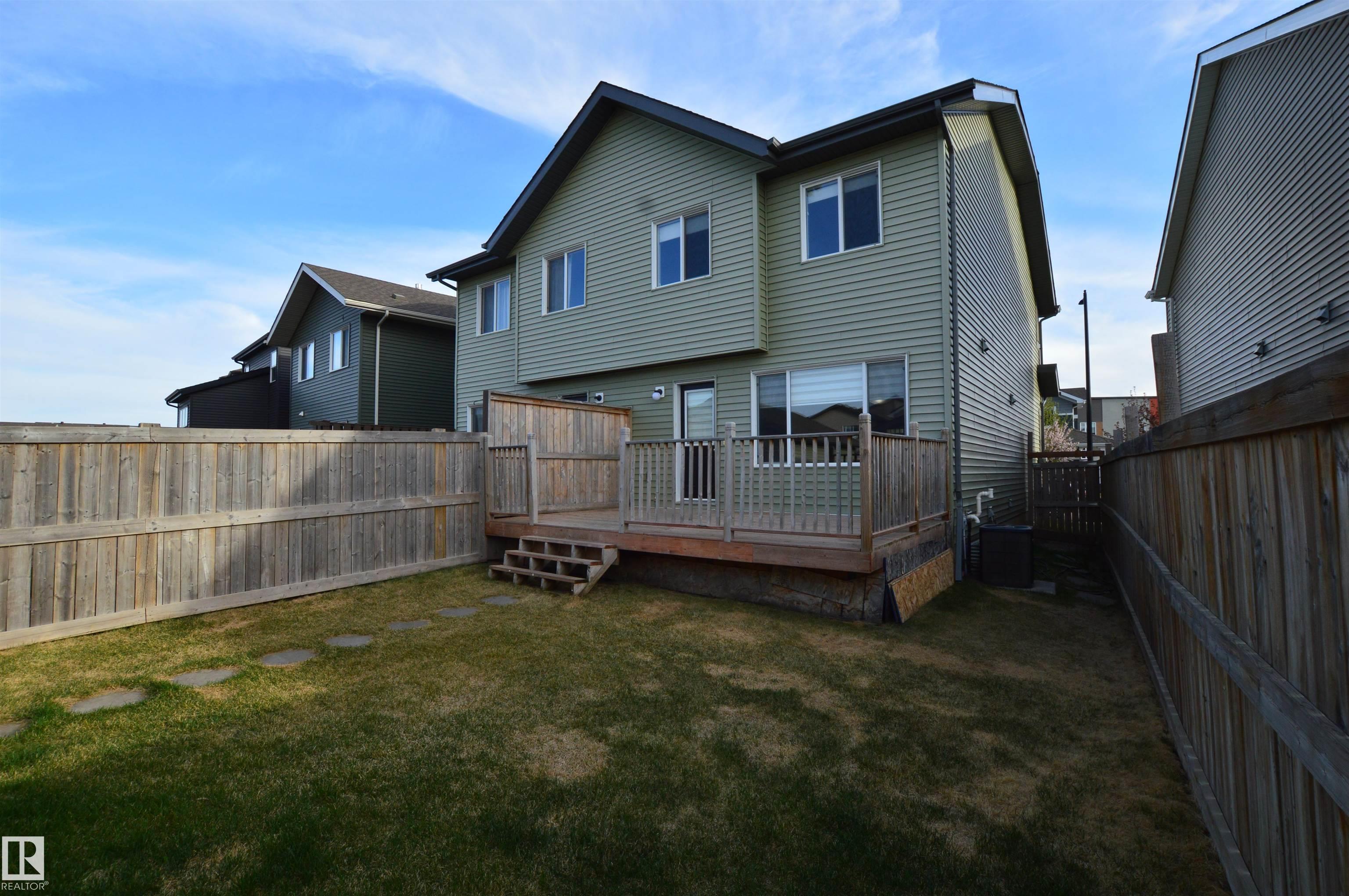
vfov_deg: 77.2
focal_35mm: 15
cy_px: 448
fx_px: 562
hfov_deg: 100.4
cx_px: 674
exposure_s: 1/250
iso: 400
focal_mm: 10
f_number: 10
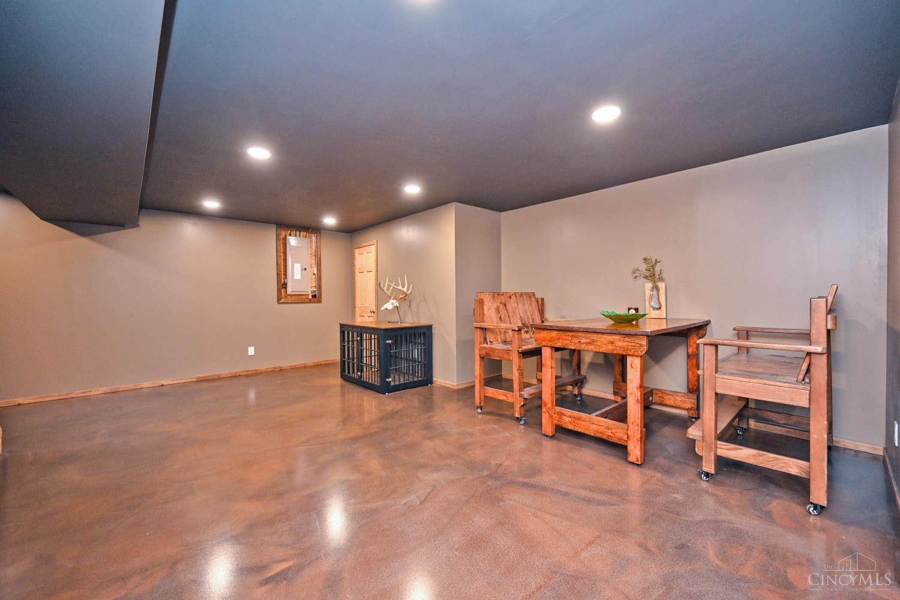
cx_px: 450
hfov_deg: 104.3
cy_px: 300
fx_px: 350
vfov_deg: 81.2
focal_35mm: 14
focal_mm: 14
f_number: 4
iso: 1400
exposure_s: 1/60
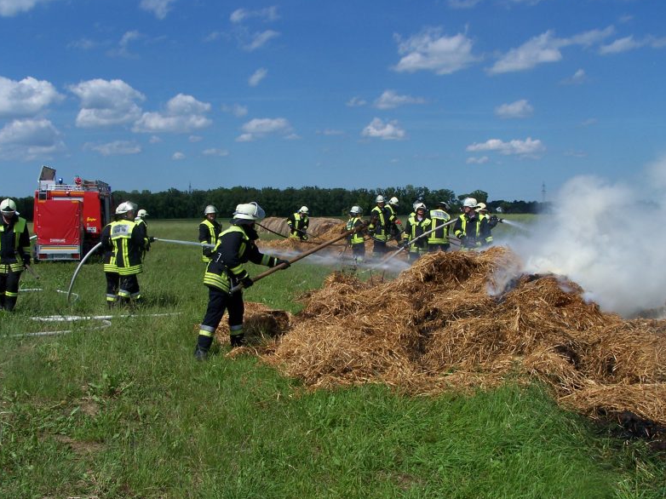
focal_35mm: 44
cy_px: 248
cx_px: 330
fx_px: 846
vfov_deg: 32.9
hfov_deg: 43.0
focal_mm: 7.1
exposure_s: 1/640
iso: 80
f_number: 5.6
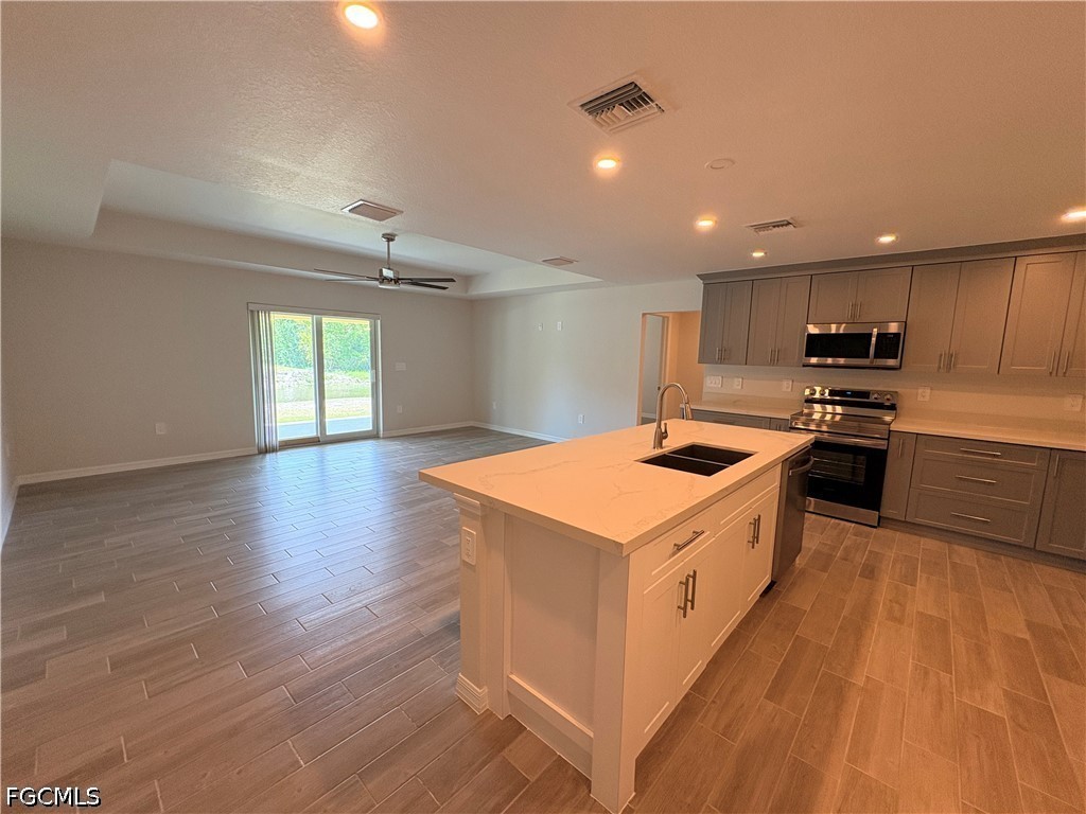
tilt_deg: -6.4
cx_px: 543
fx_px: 439
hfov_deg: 102.1
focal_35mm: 14
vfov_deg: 85.7
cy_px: 407
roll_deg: -0.9
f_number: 2.2
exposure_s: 1/120
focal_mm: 2.22
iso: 200
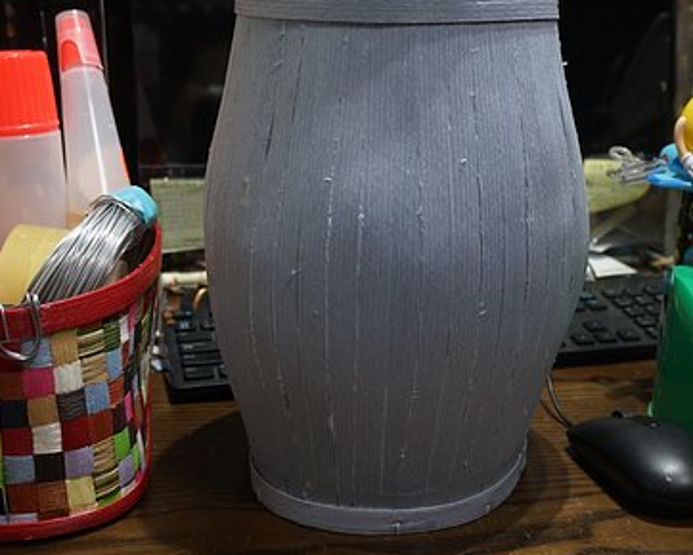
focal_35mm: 49
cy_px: 253
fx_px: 1006
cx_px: 400
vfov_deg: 30.8
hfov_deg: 37.9
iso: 500
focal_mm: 25
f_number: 4.5
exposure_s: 1/30
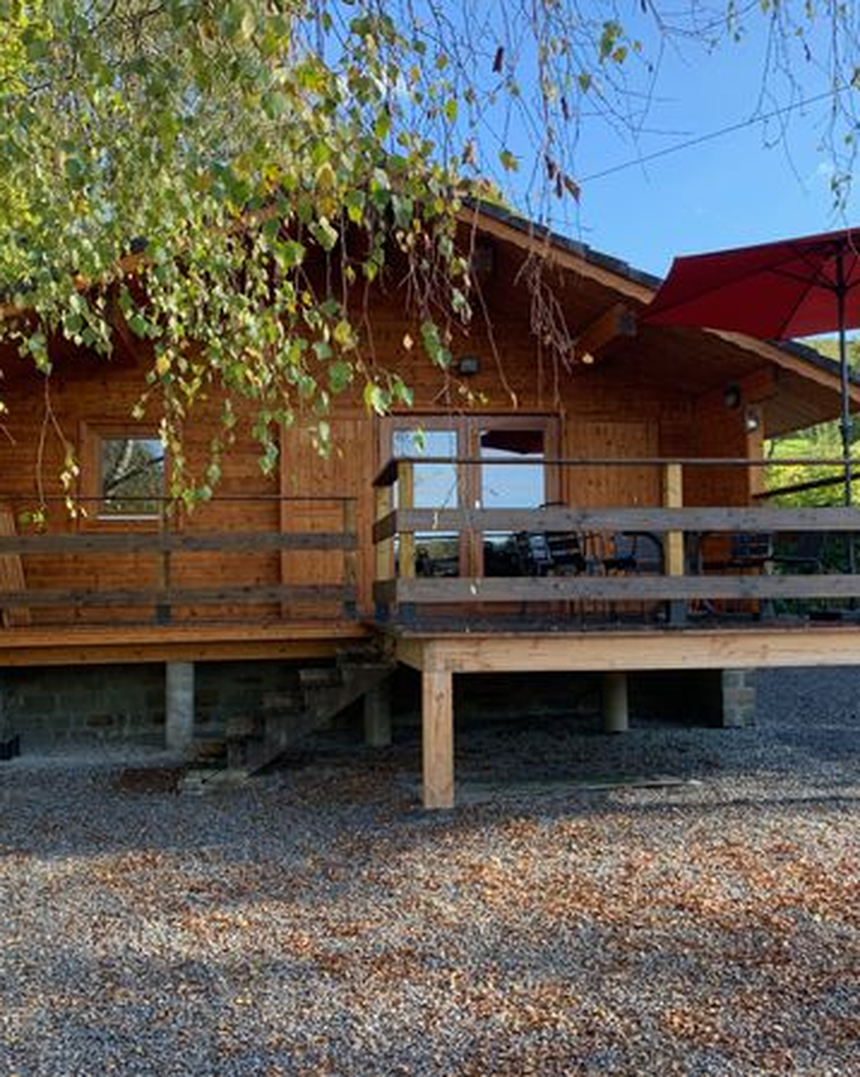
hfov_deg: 43.3
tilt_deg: +2.9
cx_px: 442
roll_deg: +1.1
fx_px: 1082
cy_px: 538
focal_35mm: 34
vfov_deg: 52.9
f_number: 1.8
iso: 25
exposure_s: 1/242
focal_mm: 4.25
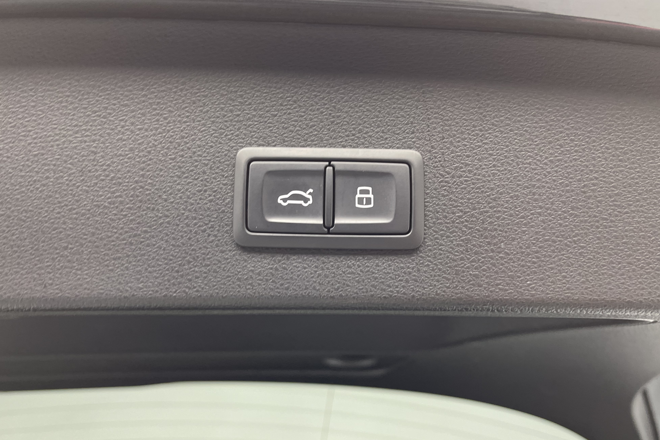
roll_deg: +3.9
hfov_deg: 65.5
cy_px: 245
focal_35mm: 28
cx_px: 325
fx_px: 513
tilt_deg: +16.9
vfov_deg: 46.3
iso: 200
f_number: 1.6
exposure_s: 1/50
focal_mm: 5.1
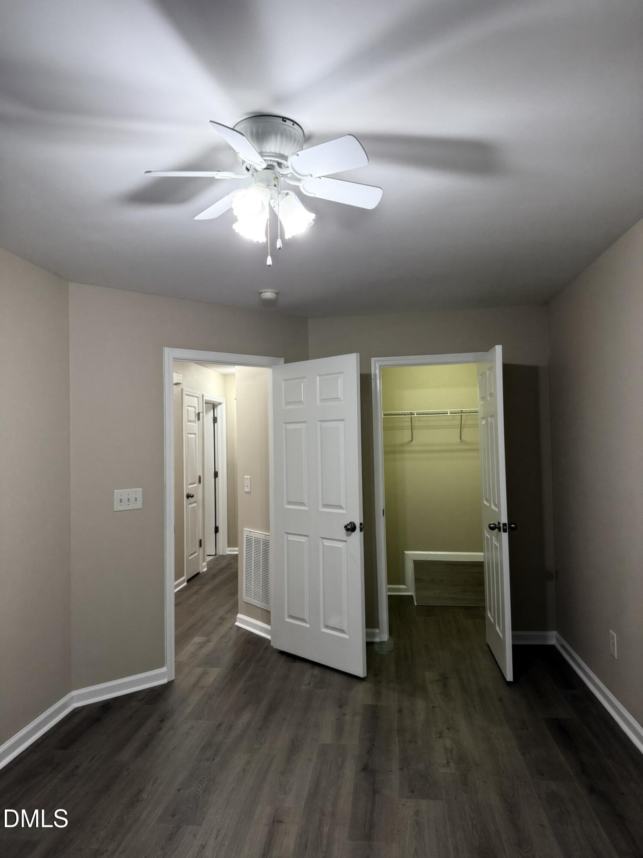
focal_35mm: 24
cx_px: 322
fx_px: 594
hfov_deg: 56.8
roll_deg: +2.1
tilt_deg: +3.2
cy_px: 429
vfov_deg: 71.6
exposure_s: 1/120
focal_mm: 6.76
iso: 200
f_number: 1.78
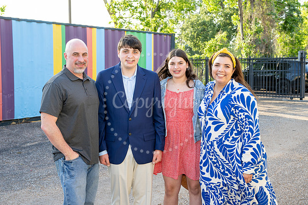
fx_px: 368
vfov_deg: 31.2
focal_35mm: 43
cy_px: 102
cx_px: 154
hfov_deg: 45.4
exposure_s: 1/200
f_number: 5.6
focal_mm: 43
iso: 320
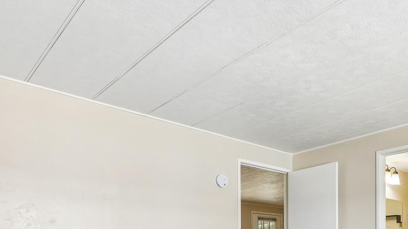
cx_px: 304
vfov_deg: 30.2
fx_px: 372
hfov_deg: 54.8
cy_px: 260
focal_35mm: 34
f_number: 8
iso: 640
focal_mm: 14.6
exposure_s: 1/15
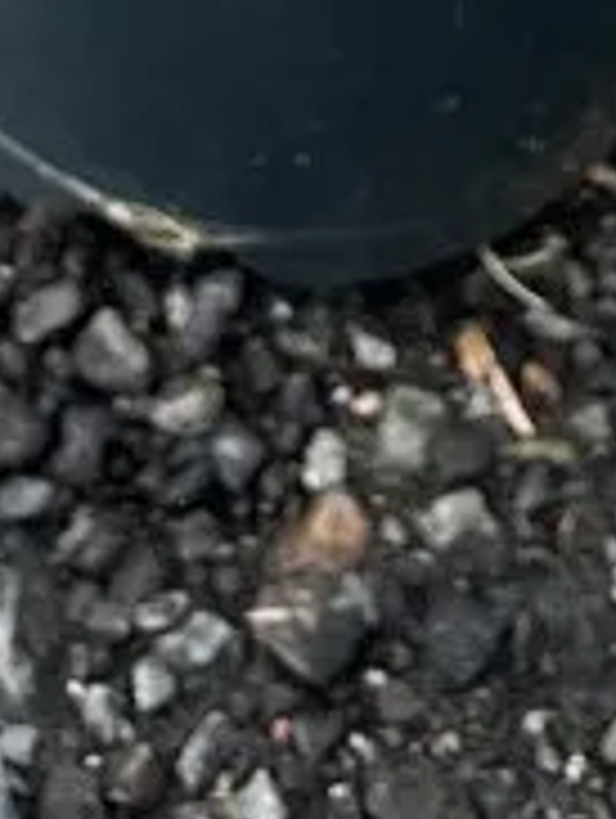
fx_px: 3645
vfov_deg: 10.1
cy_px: -1503
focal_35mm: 154
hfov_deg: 9.6
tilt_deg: -35.4
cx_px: 171
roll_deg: +0.1
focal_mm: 5.1
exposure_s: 1/367
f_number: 1.6
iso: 50
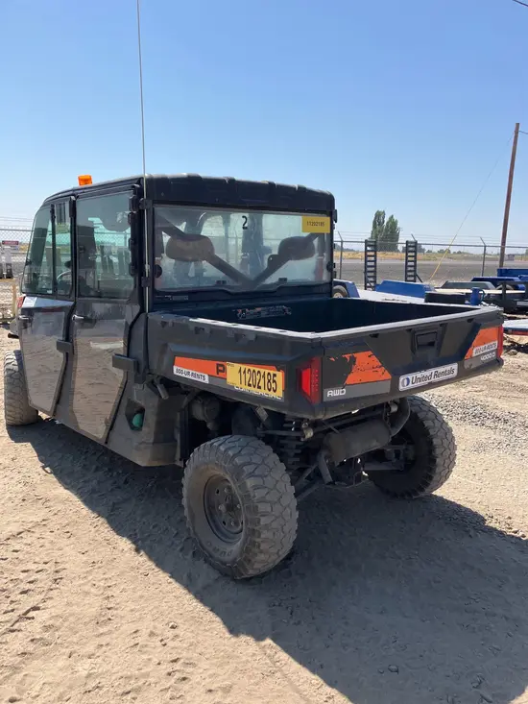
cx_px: 264
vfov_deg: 63.4
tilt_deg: -3.7
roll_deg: -0.3
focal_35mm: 28
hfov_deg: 49.8
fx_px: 569
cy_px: 352
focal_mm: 3.99
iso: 32
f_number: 1.8
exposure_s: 1/1869
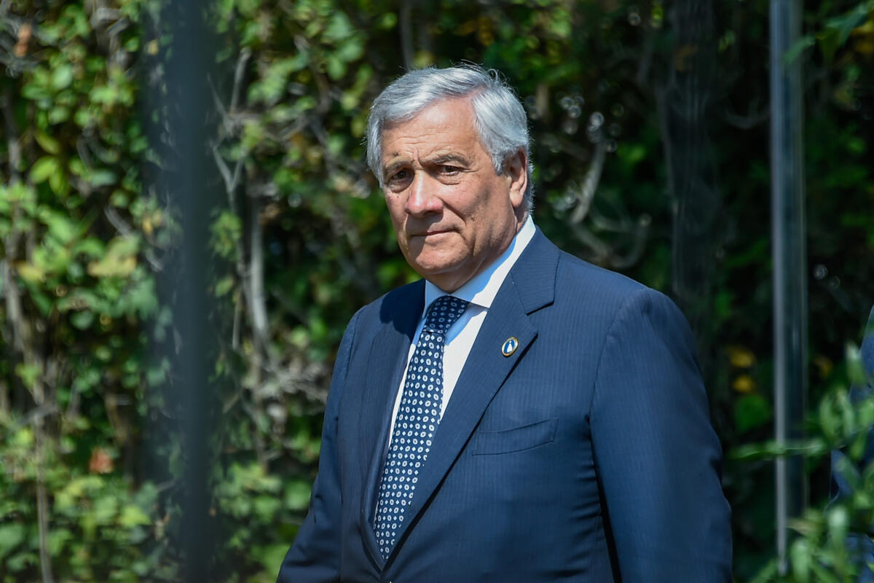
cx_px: 437
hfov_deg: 6.9
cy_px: 292
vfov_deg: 4.6
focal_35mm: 300
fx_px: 7283
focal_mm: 300
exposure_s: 1/640
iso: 250
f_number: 6.3
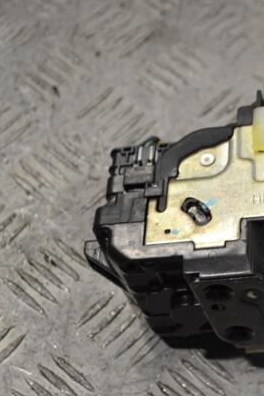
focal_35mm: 100
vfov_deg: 20.4
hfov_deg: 13.4
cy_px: 198
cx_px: 286
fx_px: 1100
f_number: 5.3
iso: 125
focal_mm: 44
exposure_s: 1/30
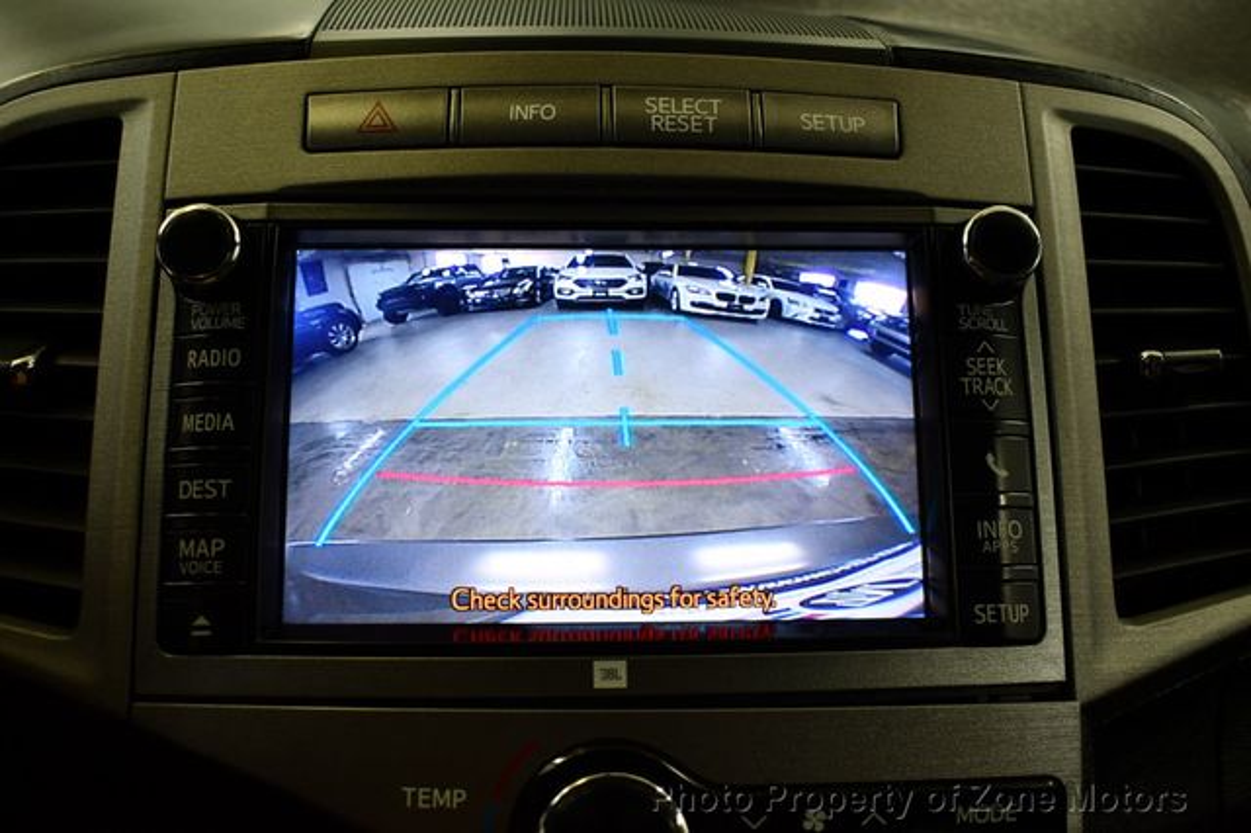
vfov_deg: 39.9
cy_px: 416
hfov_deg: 57.2
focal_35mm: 33
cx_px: 626
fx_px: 1146
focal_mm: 22
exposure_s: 1/125
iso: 900
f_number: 3.8
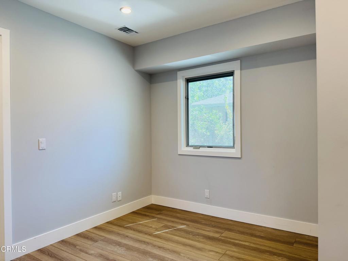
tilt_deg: -0.5
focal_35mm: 24
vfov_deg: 56.8
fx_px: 241
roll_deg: +0.6
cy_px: 130
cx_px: 174
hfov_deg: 71.6
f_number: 1.78
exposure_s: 1/161
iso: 100
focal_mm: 6.76
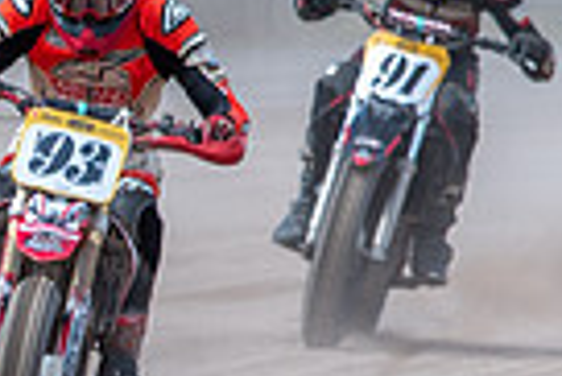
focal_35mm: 3091
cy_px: 239
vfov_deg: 0.4
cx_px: -68
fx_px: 48305
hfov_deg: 0.7
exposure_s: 1/320
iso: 100
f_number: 8
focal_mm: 500
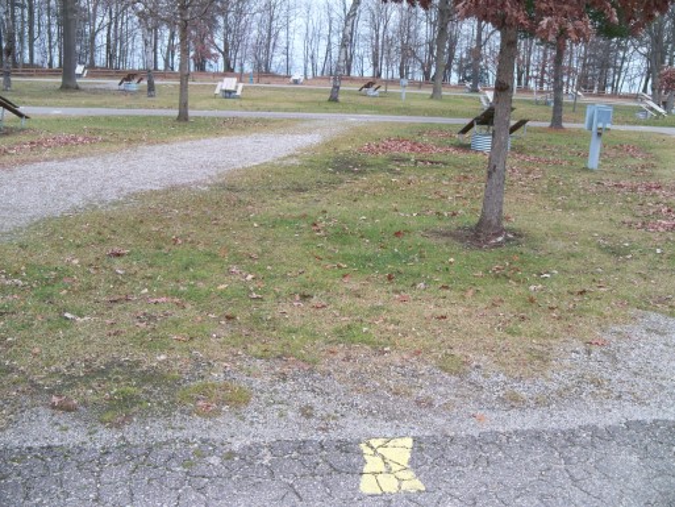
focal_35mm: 35
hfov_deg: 52.6
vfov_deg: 40.7
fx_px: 683
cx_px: 338
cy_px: 254
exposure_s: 1/125
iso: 64
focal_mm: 6.2
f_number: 3.5
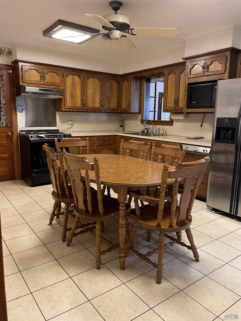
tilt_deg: -10.1
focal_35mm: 26
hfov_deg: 53.1
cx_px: 120
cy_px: 160
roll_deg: -0.7
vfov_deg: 67.3
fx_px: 241
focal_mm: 4.2
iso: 400
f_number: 1.6
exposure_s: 1/40
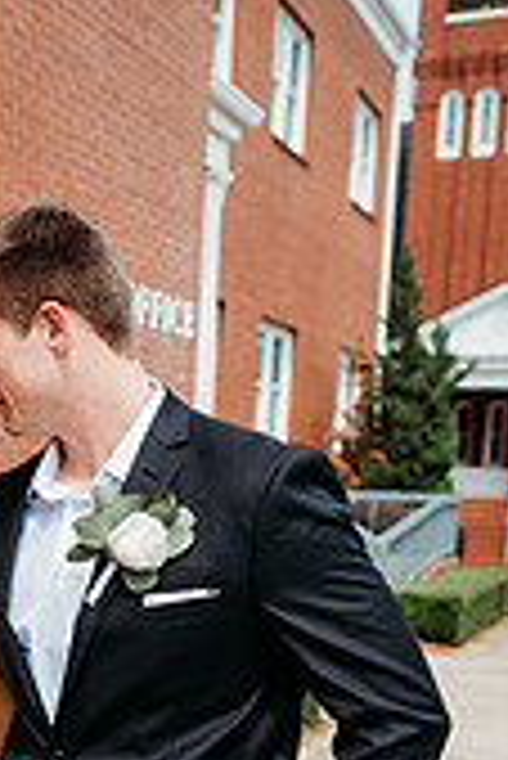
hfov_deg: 20.6
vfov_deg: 30.2
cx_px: 0
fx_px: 1352
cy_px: 670
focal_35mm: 64
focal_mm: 24
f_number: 2.5
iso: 100
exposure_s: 1/1250
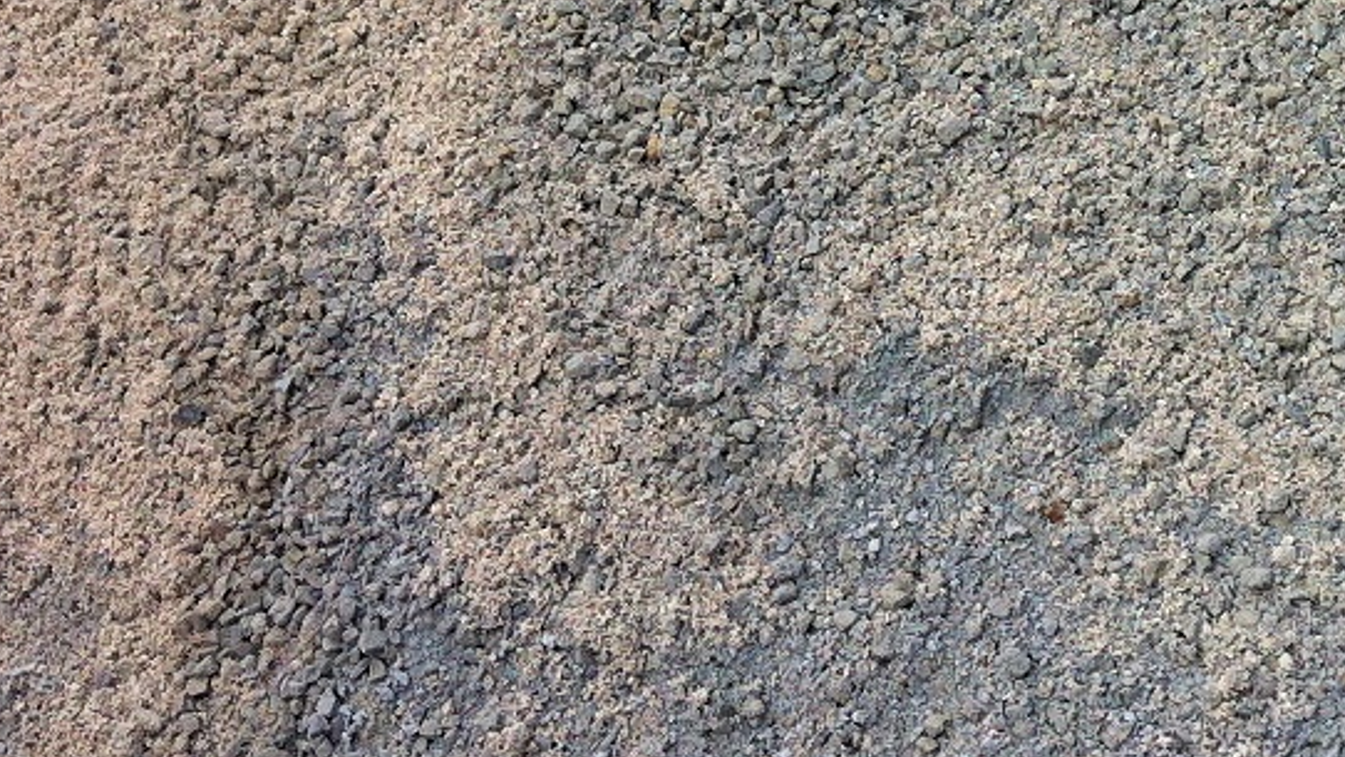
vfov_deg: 12.8
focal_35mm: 91
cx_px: 1211
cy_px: -268
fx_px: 3246
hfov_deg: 22.8
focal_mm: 3.85
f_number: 2.8
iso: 80
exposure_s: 1/833
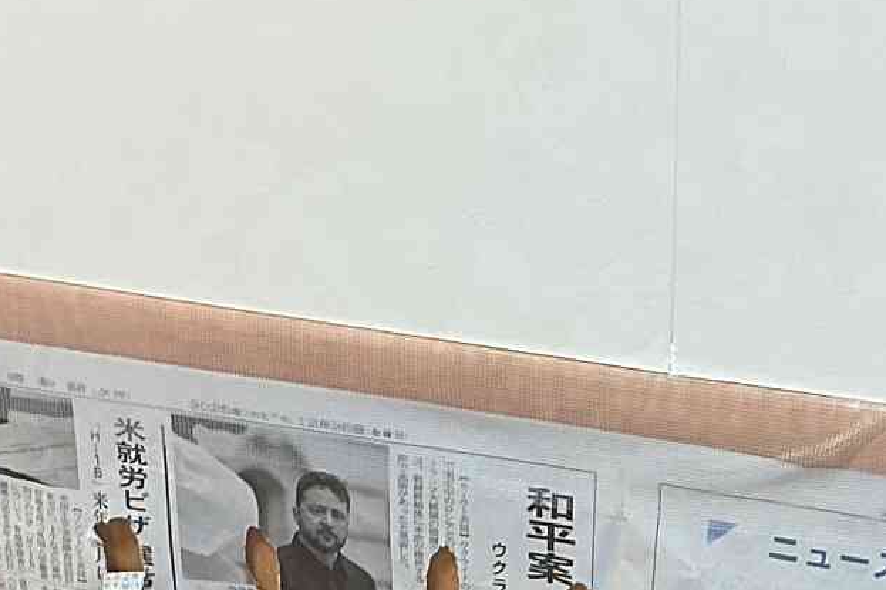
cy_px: 1243
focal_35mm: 121
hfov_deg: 16.9
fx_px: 2977
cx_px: 533
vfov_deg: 10.3
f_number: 1.8
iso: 50
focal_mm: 3
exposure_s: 1/60
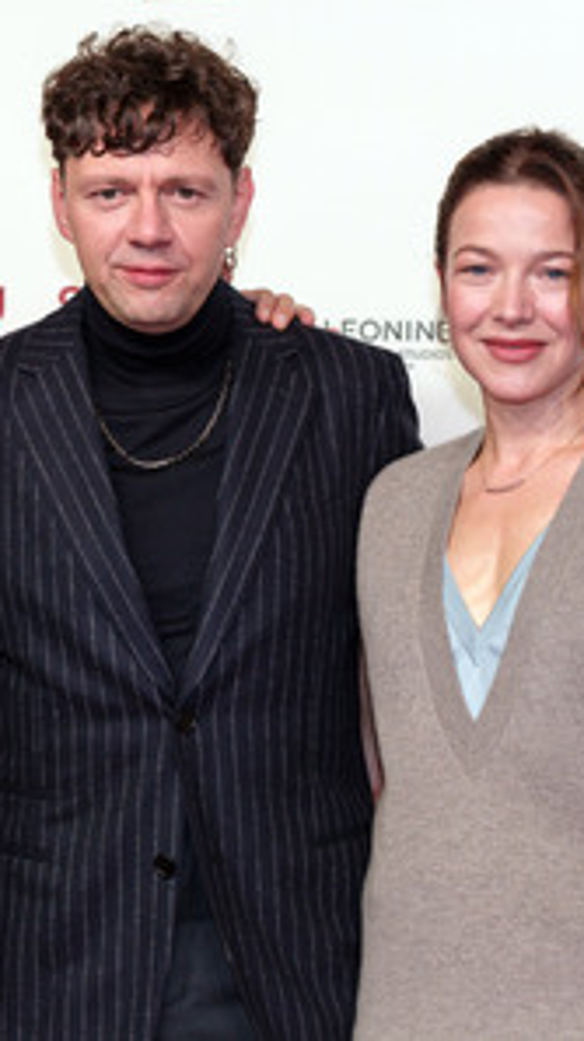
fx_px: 3064
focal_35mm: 111
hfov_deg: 10.9
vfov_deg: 19.3
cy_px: 520
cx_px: 191
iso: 320
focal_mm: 70
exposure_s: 1/200
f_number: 4.5
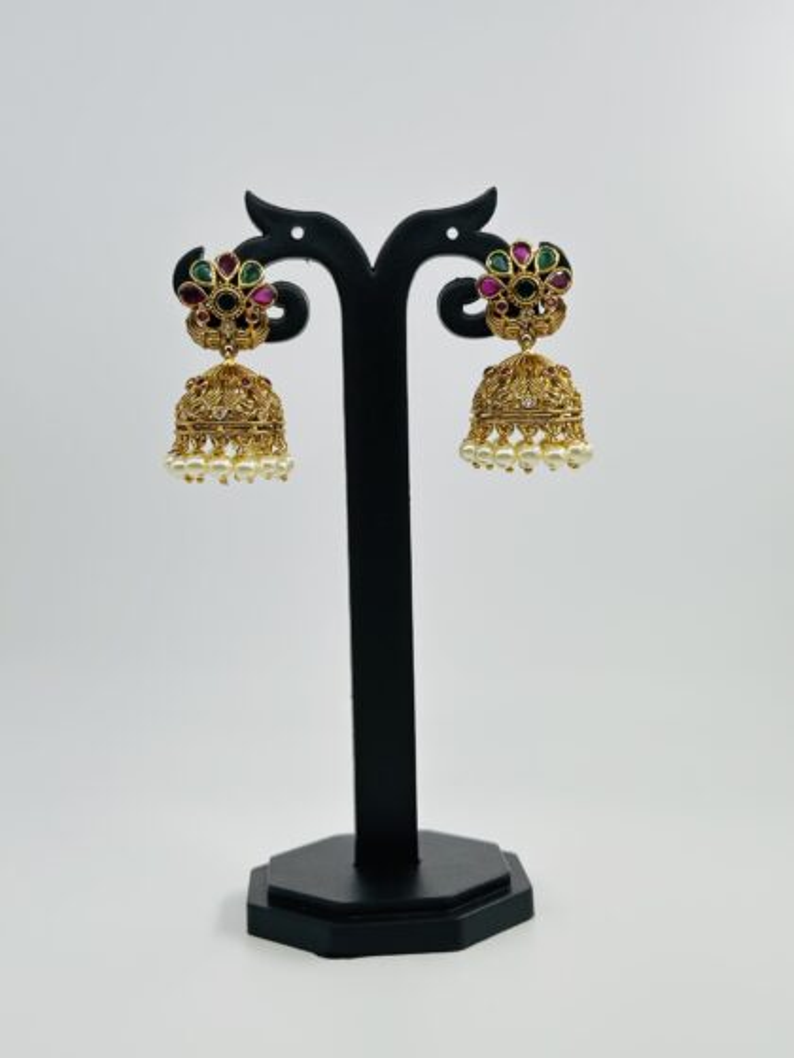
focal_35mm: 48
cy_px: 529
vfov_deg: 39.7
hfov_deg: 30.3
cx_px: 397
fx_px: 1468
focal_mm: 6.86
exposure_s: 1/1541
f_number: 1.78
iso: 80
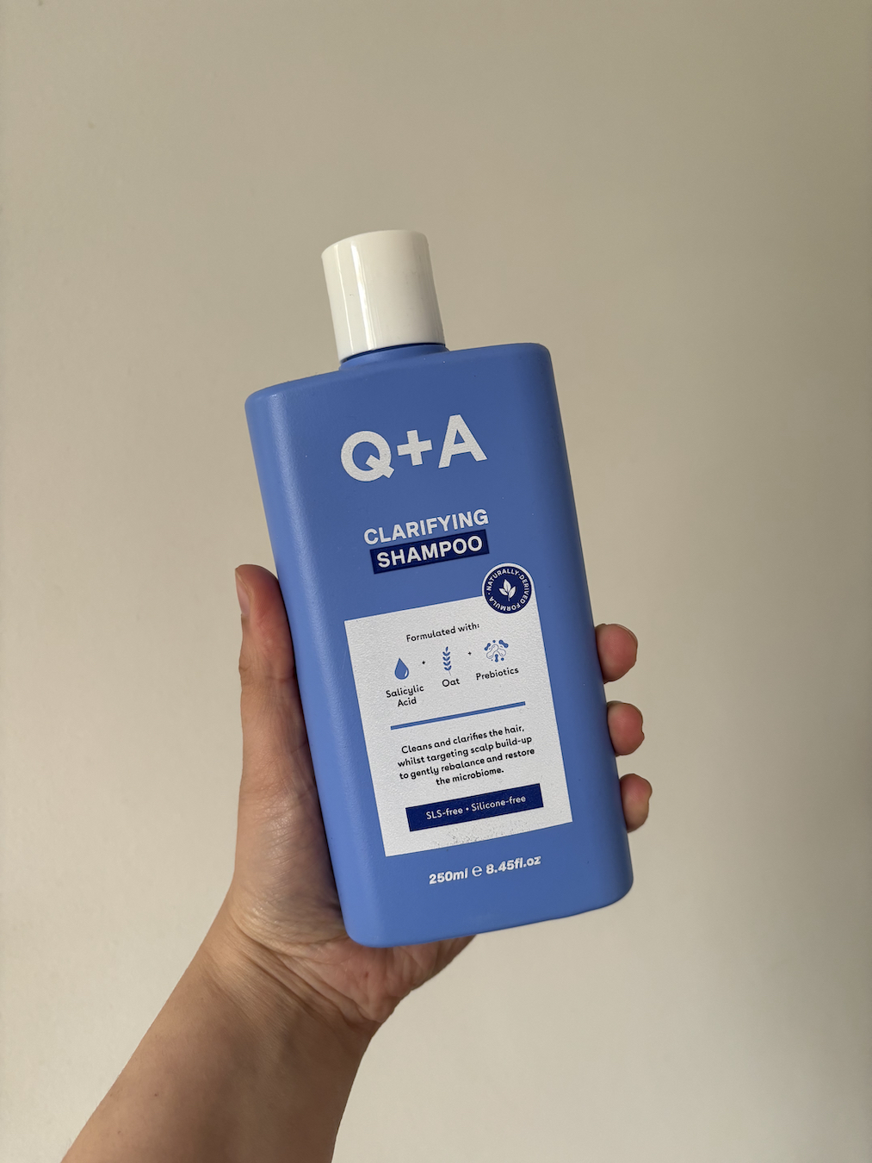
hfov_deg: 53.1
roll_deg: +2.3
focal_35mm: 26
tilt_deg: +0.0
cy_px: 582
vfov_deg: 67.3
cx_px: 436
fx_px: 873
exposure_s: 1/98
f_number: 1.6
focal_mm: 5.96
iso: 125
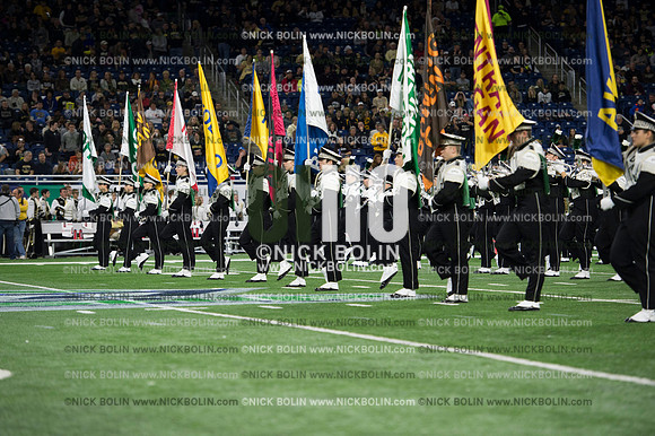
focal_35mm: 135
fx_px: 2455
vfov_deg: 10.1
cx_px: 328
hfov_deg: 15.2
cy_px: 218
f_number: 3.5
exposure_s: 1/1600
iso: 2500
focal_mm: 135
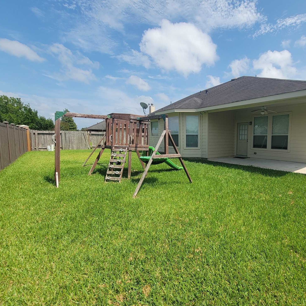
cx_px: 195
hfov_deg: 85.4
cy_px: 153
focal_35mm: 16
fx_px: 160
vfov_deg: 87.4
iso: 50
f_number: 2.2
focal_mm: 2.2
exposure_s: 1/1824
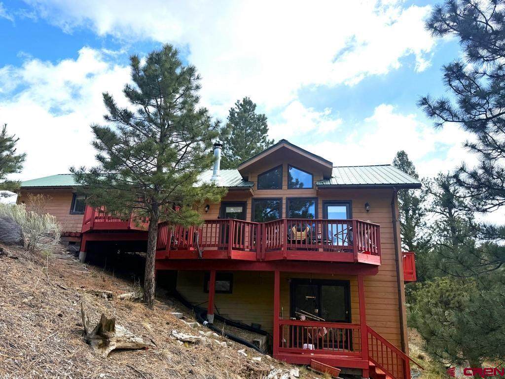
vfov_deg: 56.8
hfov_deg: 71.6
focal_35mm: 24
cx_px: 252
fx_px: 350
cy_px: 190
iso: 80
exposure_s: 1/3759
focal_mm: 6.76
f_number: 1.78
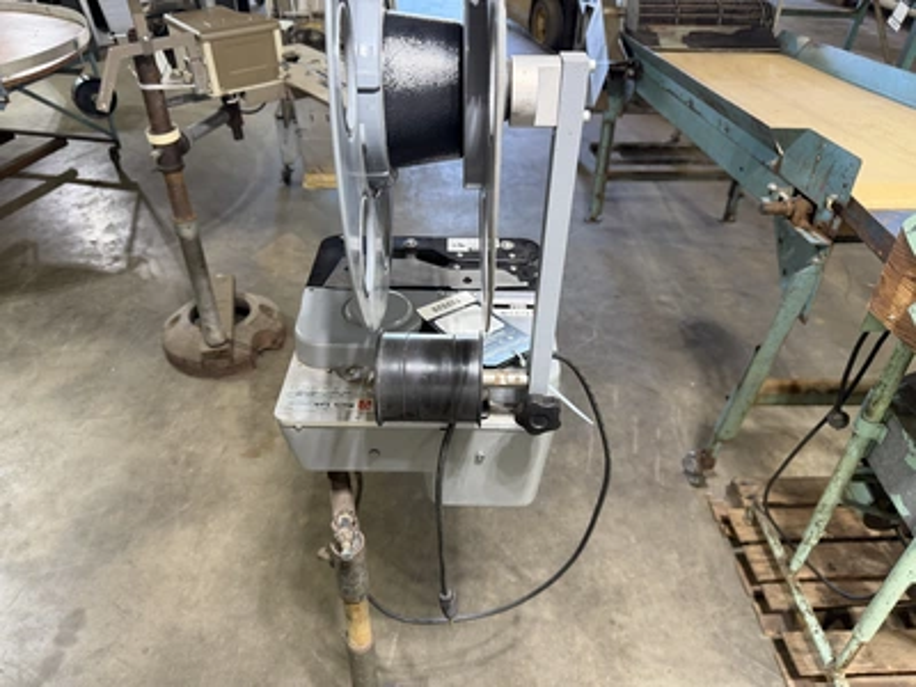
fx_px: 635
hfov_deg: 71.6
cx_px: 458
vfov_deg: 56.8
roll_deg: -1.1
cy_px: 344
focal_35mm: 24
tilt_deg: -37.0
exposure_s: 1/60
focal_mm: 6.76
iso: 200
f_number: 1.78
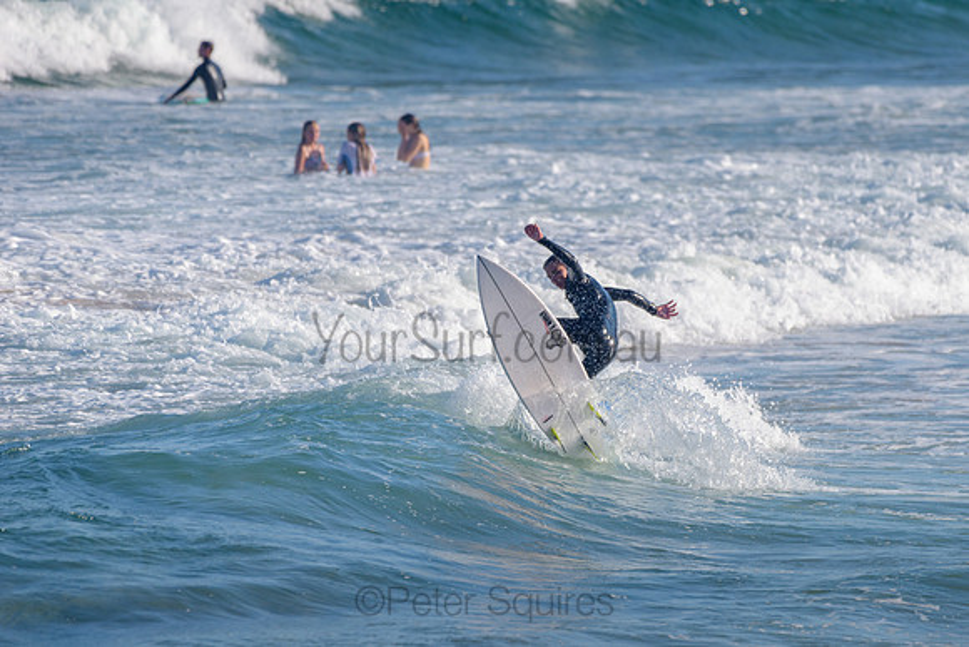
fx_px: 16509
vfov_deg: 2.2
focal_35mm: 613
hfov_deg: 3.4
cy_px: 392
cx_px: 594
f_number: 5.6
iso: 140
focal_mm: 500
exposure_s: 1/2000
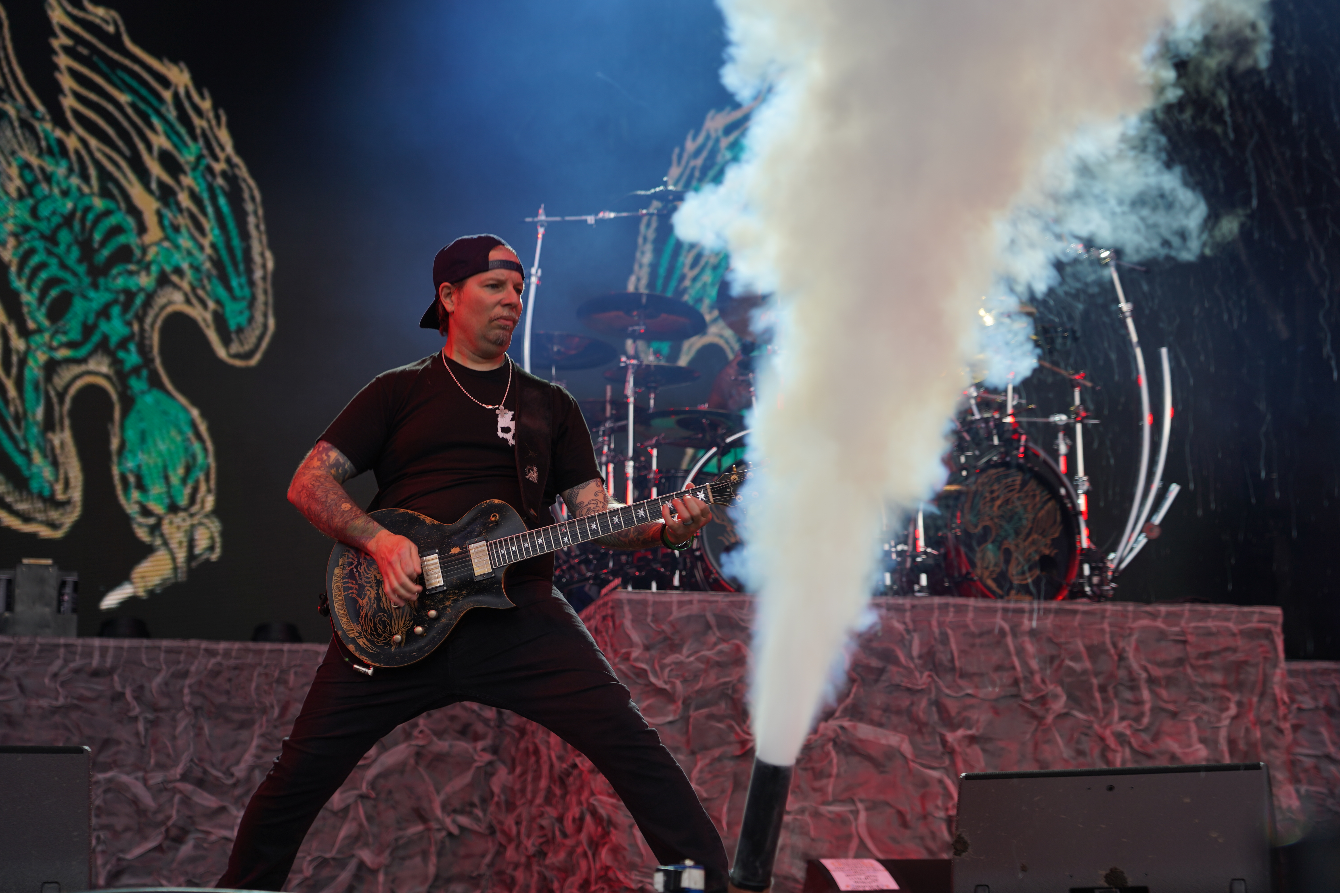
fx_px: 2308
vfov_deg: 21.9
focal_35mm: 62
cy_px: 446
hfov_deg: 32.4
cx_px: 670
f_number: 4
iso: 100
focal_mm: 62
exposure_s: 1/125
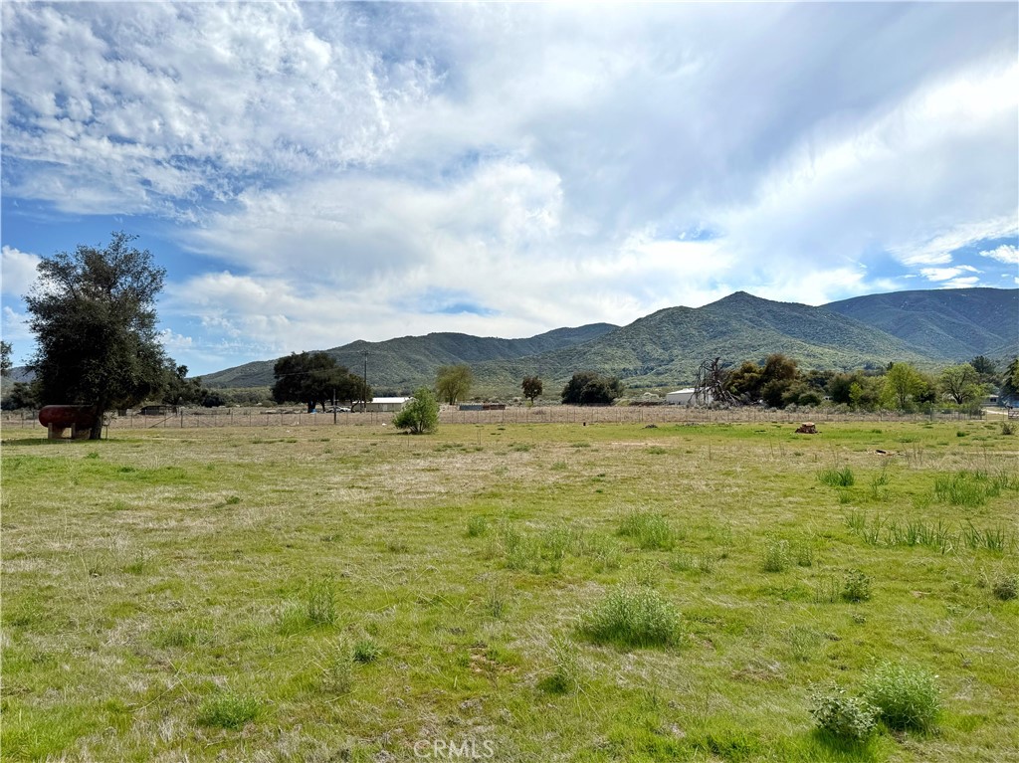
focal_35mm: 24
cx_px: 510
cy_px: 382
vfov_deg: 56.8
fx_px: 706
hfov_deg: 71.6
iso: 80
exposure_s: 1/9091
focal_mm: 6.76
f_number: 1.78
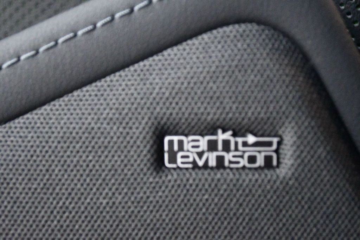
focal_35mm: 54
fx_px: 540
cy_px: 120
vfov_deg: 25.0
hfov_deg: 36.9
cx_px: 180
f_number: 5
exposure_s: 1/50
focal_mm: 36
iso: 12800
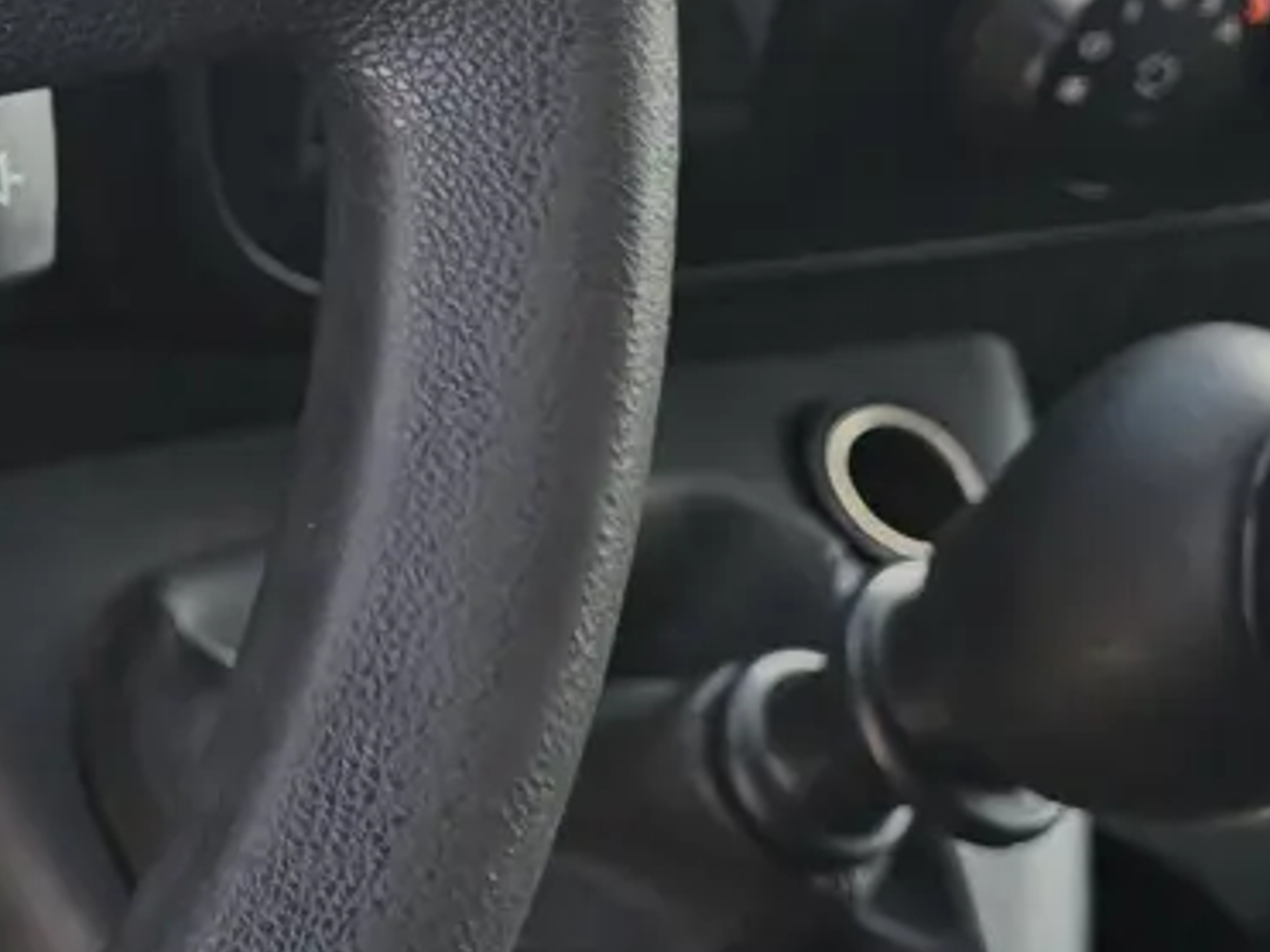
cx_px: -691
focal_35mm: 119
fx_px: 4364
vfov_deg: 11.9
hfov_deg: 15.2
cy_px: -428
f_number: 1.7
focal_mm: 6.3
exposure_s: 1/180
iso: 20
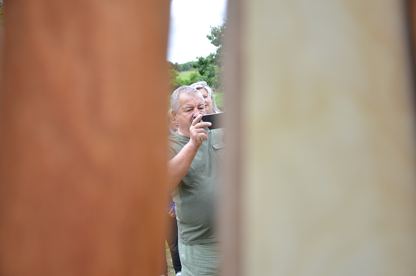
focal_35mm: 45
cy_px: 138
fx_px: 519
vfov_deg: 29.7
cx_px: 208
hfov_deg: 43.7
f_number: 4.2
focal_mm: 30
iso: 100
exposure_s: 1/125
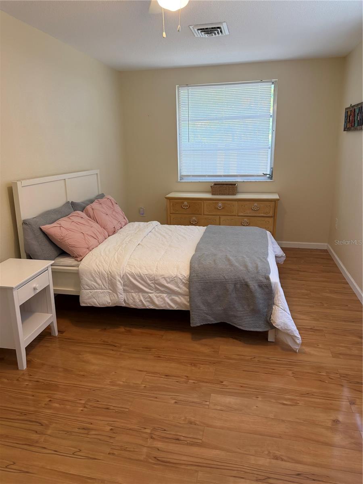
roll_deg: +1.9
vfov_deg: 71.6
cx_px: 182
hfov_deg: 56.8
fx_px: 336
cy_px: 242
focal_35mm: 24
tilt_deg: -15.8
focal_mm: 6.76
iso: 200
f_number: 1.78
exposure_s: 1/60
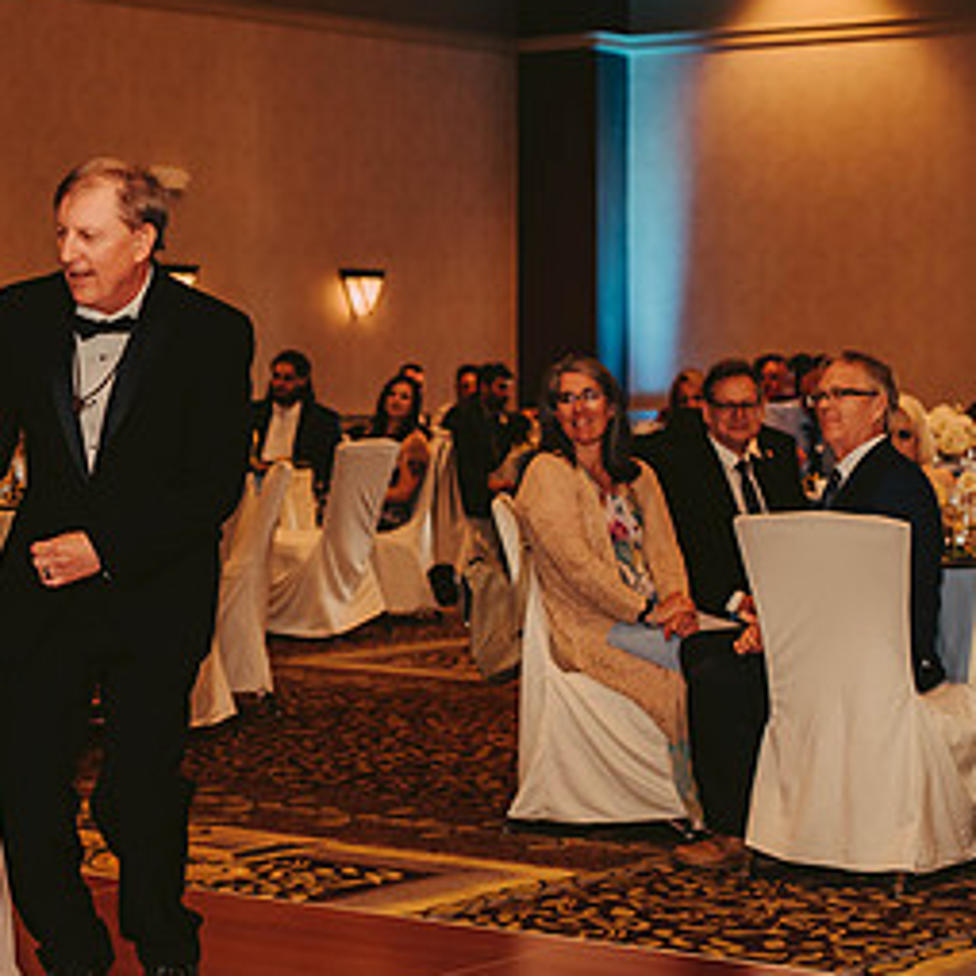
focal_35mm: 97
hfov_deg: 17.5
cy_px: 413
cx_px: 4
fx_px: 3094
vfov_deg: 17.9
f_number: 2.5
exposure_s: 1/125
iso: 800
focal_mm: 50
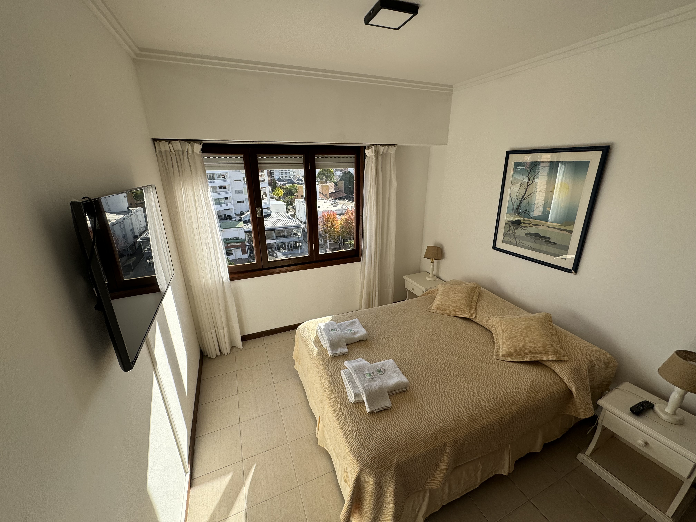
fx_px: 281
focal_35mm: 14
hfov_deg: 102.1
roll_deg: -1.0
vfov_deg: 85.7
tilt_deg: -20.5
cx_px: 348
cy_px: 261
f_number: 2.2
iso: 40
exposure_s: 1/541
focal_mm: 2.22
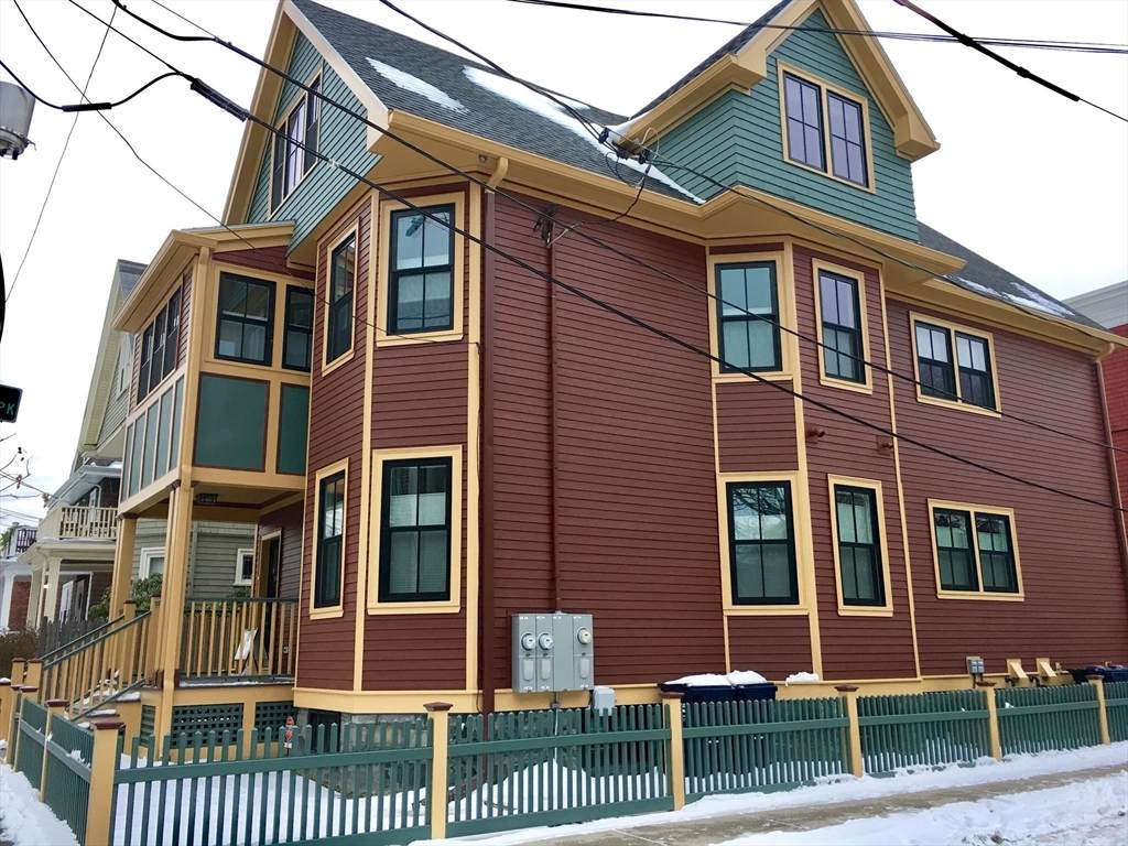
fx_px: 945
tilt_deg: +14.5
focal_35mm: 29
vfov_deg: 48.2
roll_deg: +0.5
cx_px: 564
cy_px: 423
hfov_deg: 61.7
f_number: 2.2
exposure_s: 1/40
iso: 25
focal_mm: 4.15
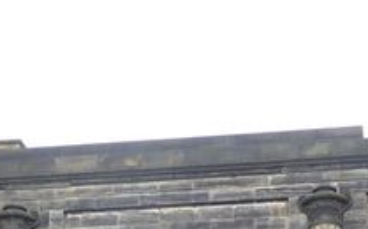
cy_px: 523
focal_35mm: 130
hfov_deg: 16.1
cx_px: 234
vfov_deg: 9.2
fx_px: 1302
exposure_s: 1/60
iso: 100
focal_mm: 5.4
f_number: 3.5
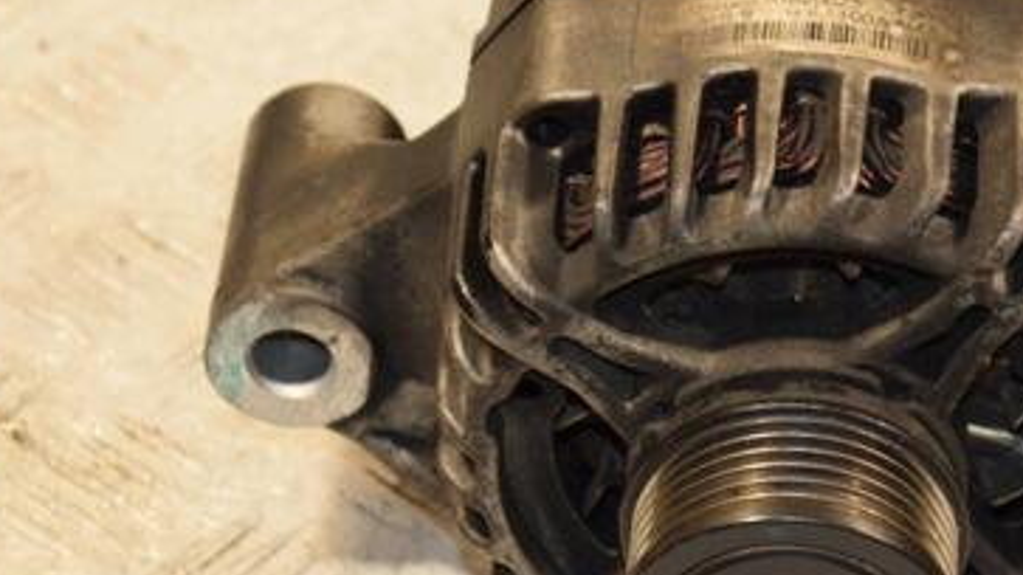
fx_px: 5285
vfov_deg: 6.2
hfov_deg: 11.0
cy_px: 304
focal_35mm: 195
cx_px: 761
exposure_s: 1/100
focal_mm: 75
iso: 800
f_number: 5.3
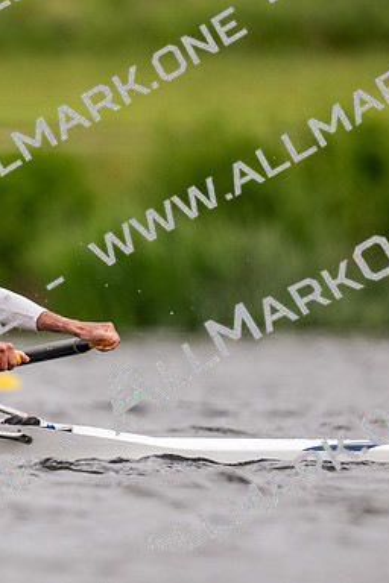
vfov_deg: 1.5
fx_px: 22025
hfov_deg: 1.0
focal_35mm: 1359
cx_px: -23
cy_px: 292
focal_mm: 600
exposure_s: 1/2500
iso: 640
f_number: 4
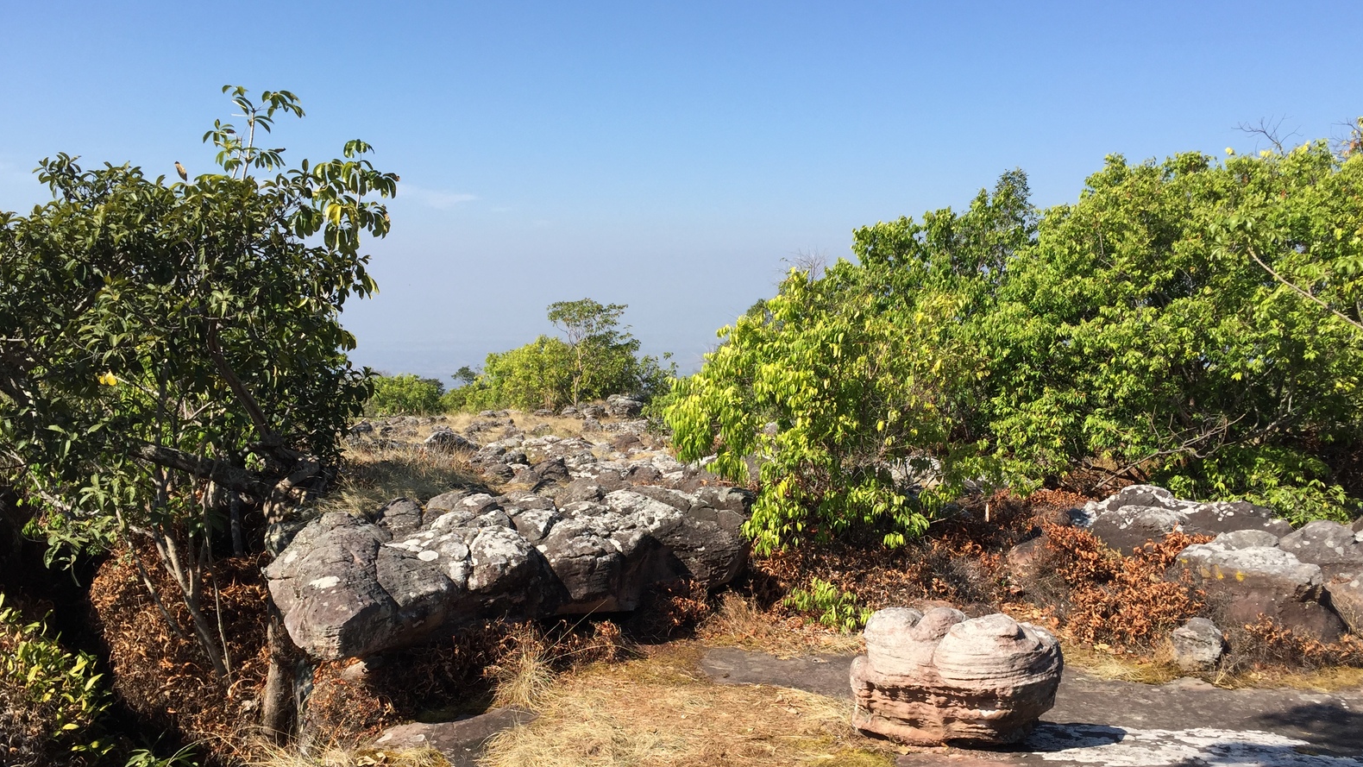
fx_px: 1157
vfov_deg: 36.6
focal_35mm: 32
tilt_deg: -7.1
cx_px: 685
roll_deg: -0.7
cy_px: 449
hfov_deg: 61.0
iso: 32
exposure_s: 1/1412
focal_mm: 4.15
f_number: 2.2
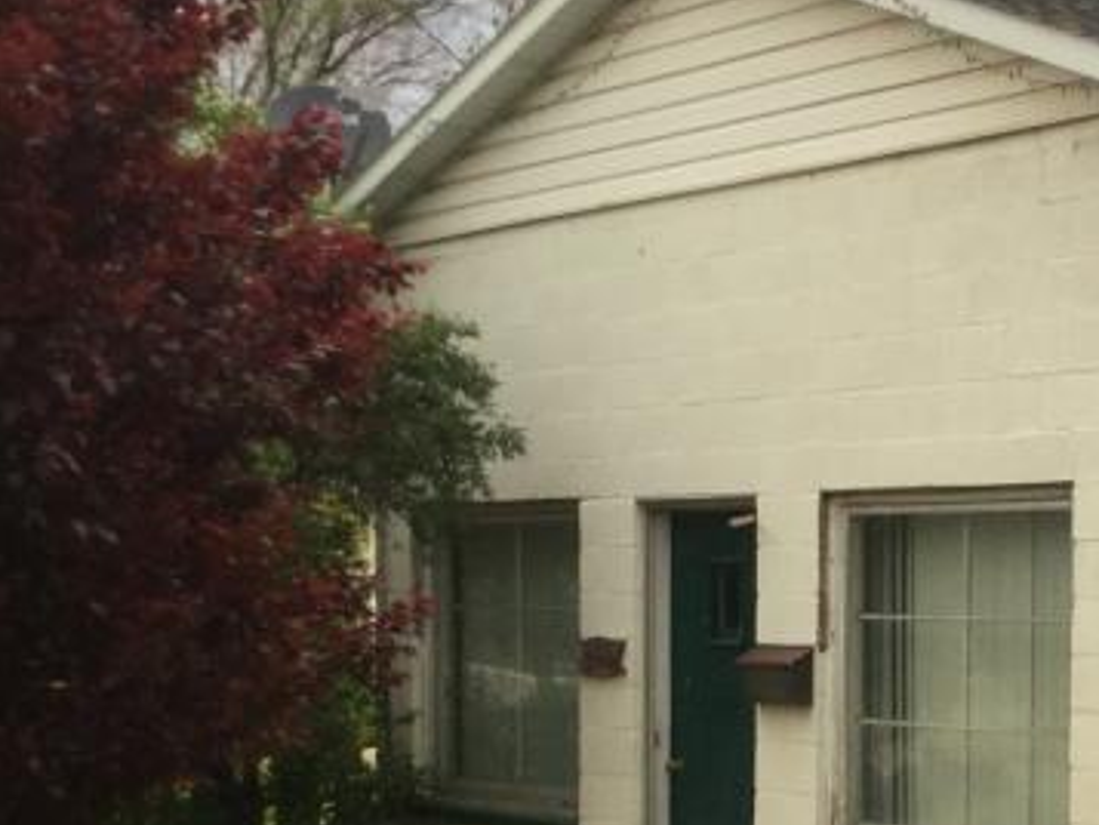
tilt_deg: -8.6
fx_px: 2827
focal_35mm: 89
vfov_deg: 16.3
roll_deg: -0.1
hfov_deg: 21.2
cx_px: 1130
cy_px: 825
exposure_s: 1/120
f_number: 2.4
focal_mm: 3.3
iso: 32
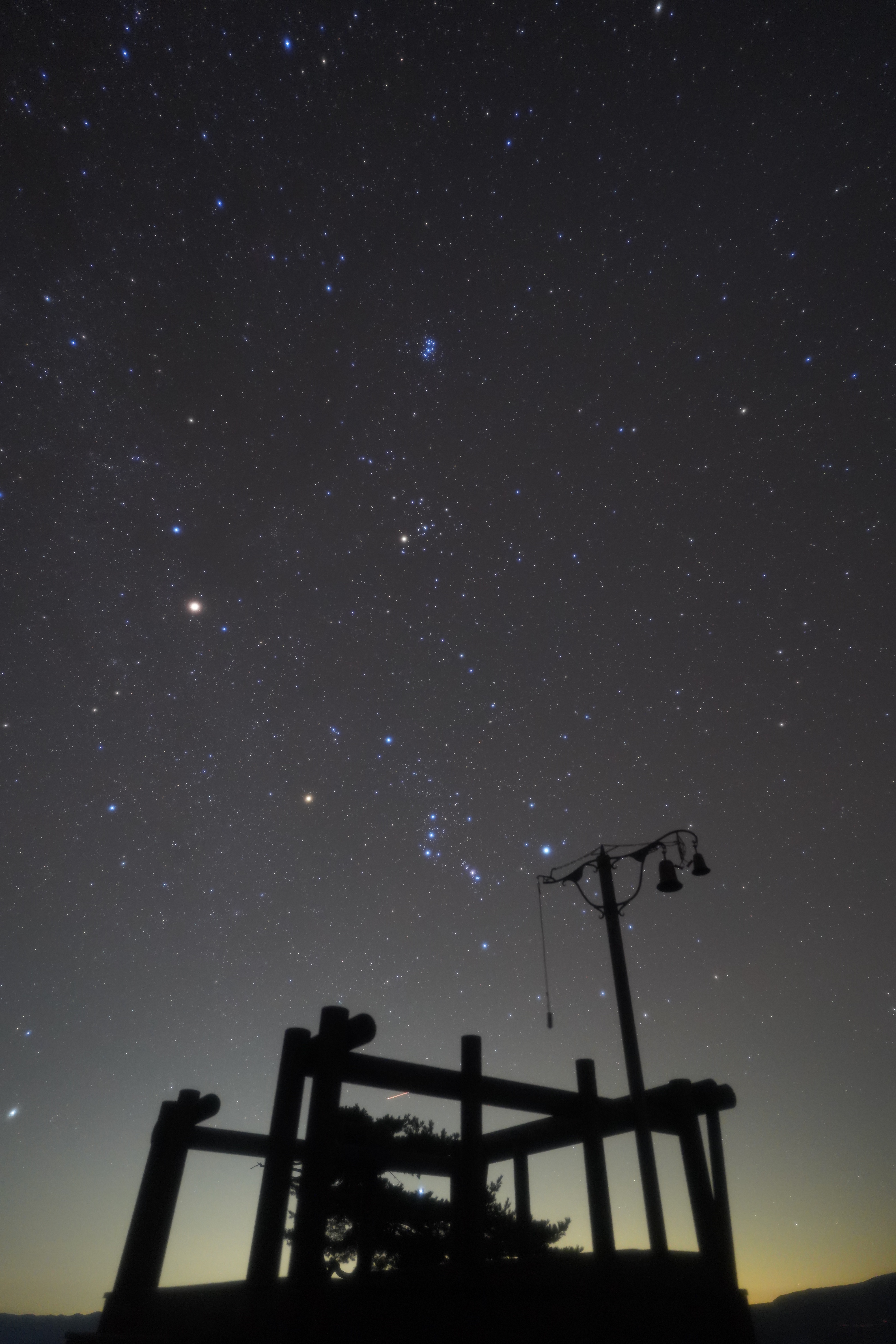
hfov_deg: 61.9
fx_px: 747
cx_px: 448
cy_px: 672
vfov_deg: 84.0
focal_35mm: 20
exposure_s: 8
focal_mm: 20
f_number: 1.8
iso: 3200
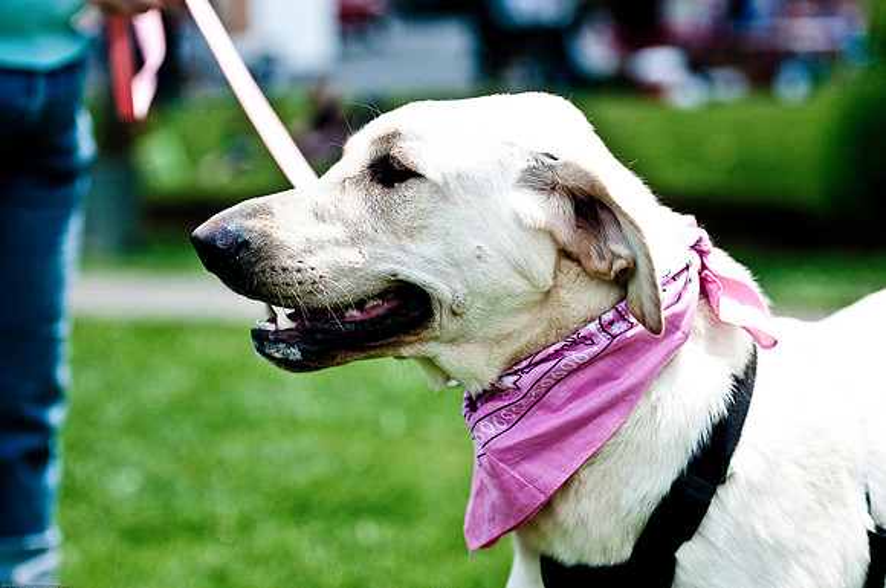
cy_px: 294
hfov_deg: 19.5
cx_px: 443
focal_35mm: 105
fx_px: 2581
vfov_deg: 13.0
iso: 200
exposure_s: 1/3200
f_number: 2.8
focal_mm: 70
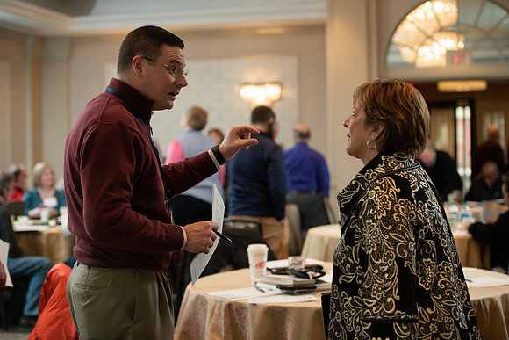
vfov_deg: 19.5
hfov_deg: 28.8
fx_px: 990
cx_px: 254
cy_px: 170
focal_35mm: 70
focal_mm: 70
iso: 800
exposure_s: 1/160
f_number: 3.5
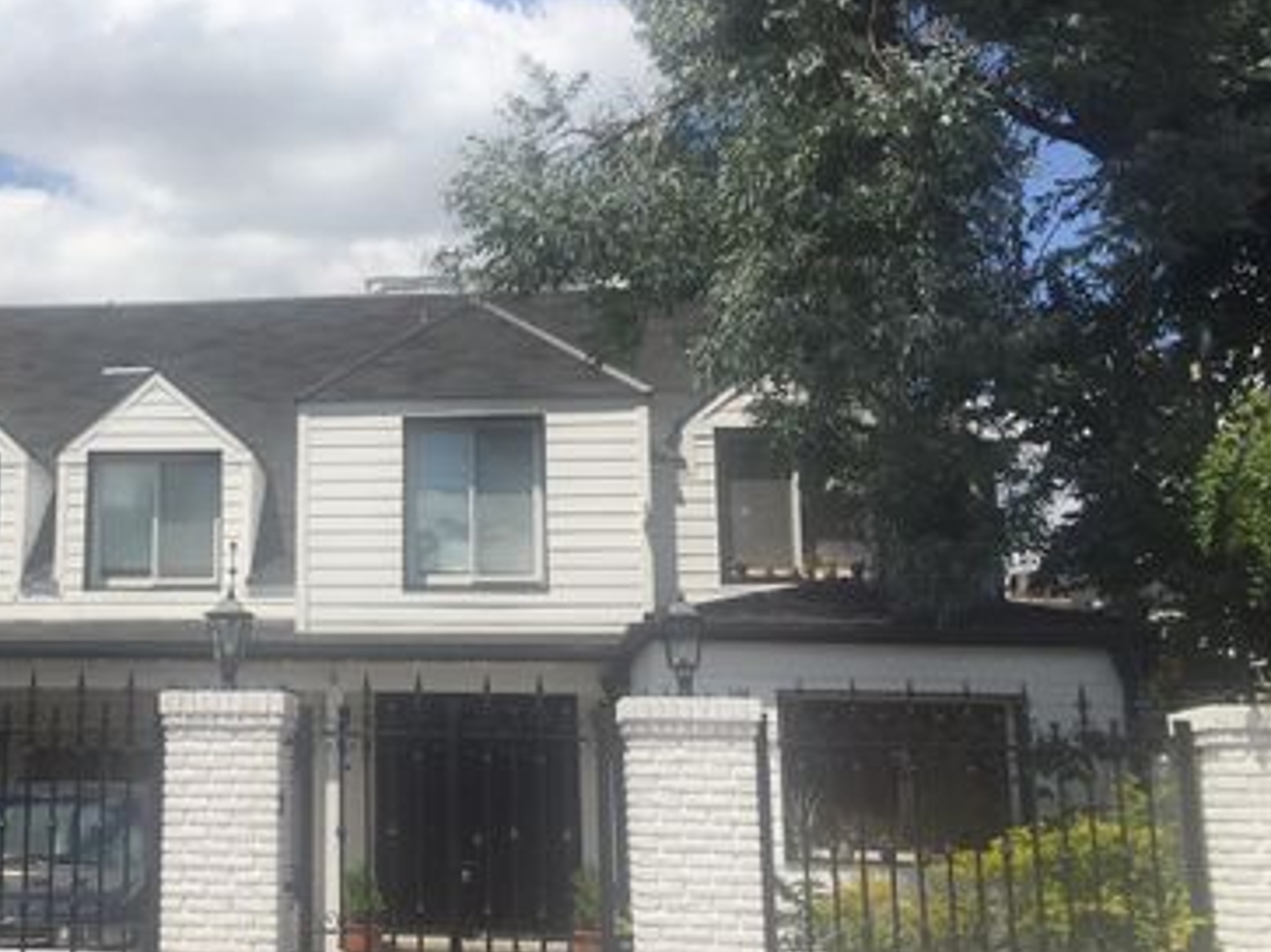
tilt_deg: +11.0
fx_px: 1762
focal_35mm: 48
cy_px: 438
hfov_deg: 38.0
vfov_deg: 30.2
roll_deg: -2.4
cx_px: 224
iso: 32
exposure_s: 1/3049
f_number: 2.2
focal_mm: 4.15
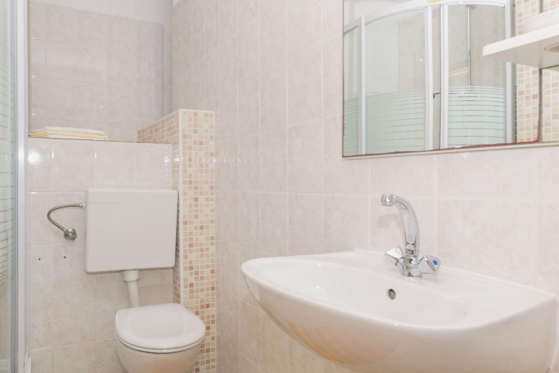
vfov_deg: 53.1
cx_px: 216
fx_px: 373
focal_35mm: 24
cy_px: 192
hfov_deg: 72.7
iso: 100
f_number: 8
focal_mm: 10
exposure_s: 1/160
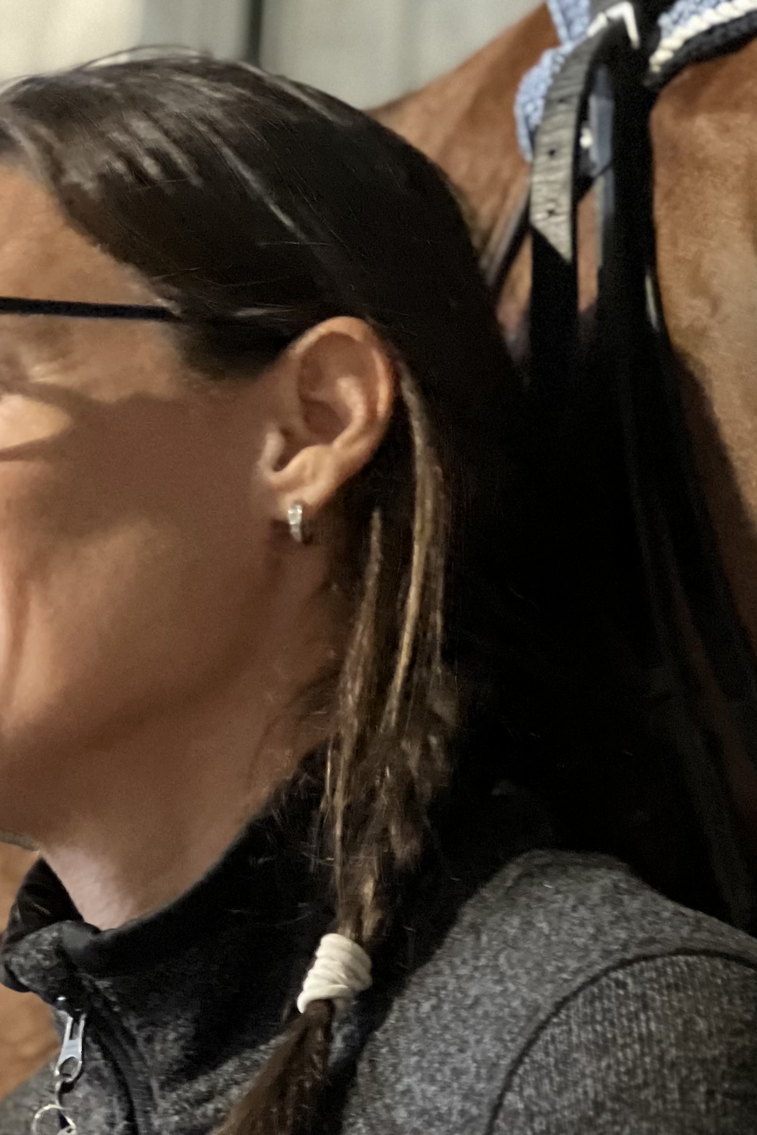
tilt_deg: +15.7
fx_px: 4794
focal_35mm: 152
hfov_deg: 9.0
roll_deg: -3.9
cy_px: 616
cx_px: 424
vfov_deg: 13.5
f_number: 2.8
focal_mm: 9
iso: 1000
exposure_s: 1/15
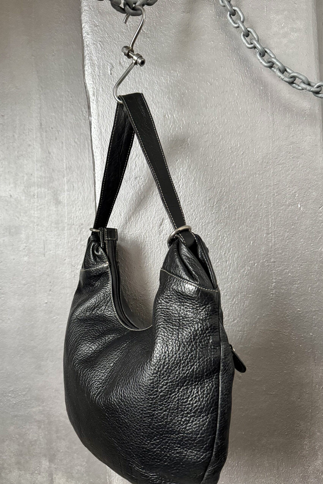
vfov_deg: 71.5
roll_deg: +0.6
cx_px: 146
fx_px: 336
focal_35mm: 25
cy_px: 242
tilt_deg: -0.9
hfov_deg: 51.2
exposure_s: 1/60
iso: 640
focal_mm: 6.76
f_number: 1.78
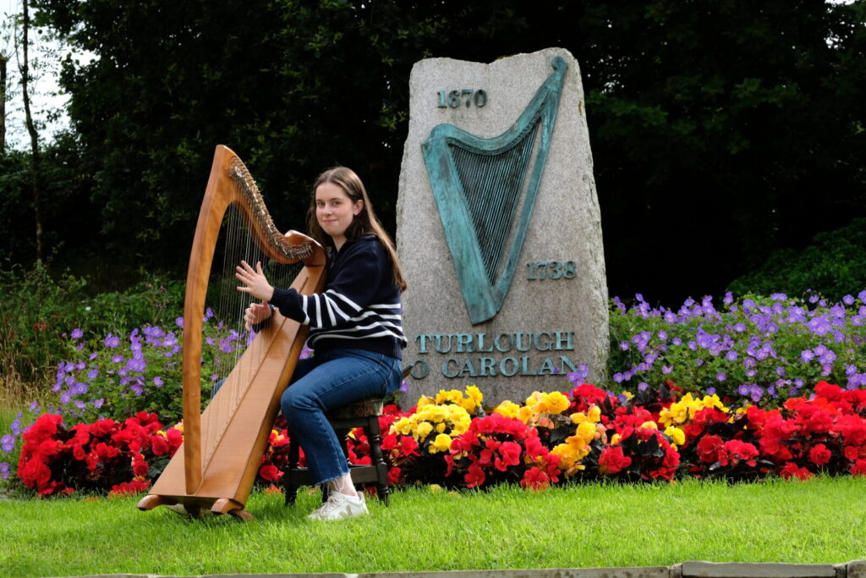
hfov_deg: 16.9
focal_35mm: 121
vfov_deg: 11.3
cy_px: 289
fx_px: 2911
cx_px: 433
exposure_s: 1/320
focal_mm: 80.4
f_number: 11
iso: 800
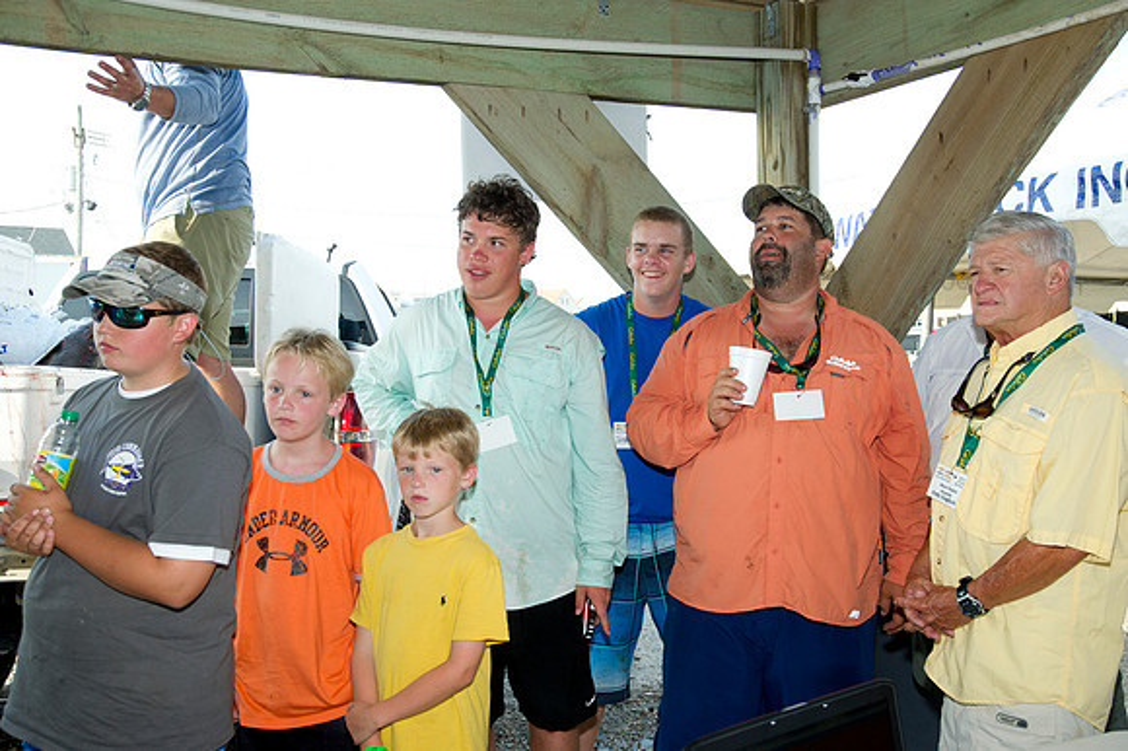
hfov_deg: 54.5
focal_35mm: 35
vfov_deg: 37.8
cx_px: 564
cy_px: 376
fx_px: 1096
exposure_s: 1/320
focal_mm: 35
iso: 400
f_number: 8
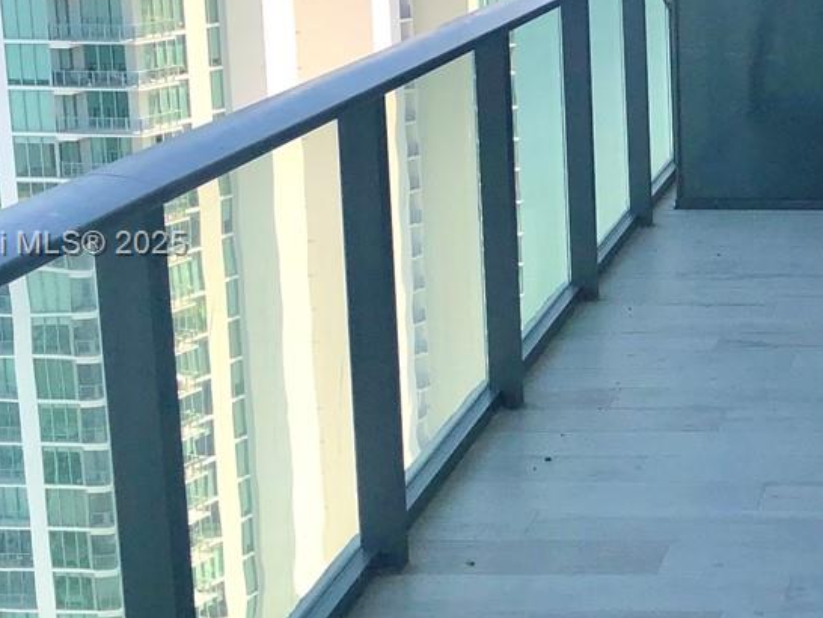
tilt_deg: -12.9
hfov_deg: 22.5
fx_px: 1950
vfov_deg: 18.0
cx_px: 910
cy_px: 246
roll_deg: -0.5
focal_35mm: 82
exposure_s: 1/2000
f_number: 1.8
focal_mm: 4
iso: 20
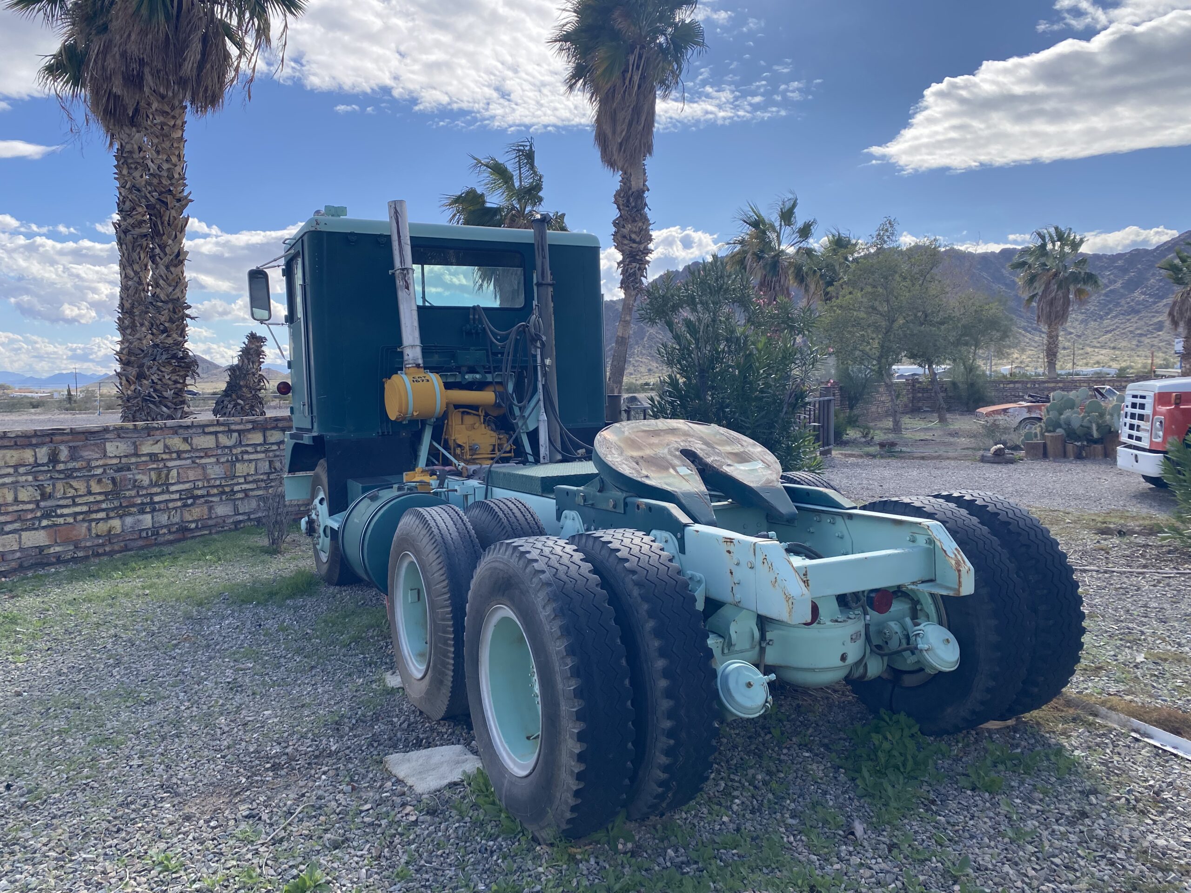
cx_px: 596
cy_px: 446
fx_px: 895
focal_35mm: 26
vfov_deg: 53.1
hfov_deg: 67.3
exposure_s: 1/2755
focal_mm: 4.25
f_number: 1.8
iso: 32
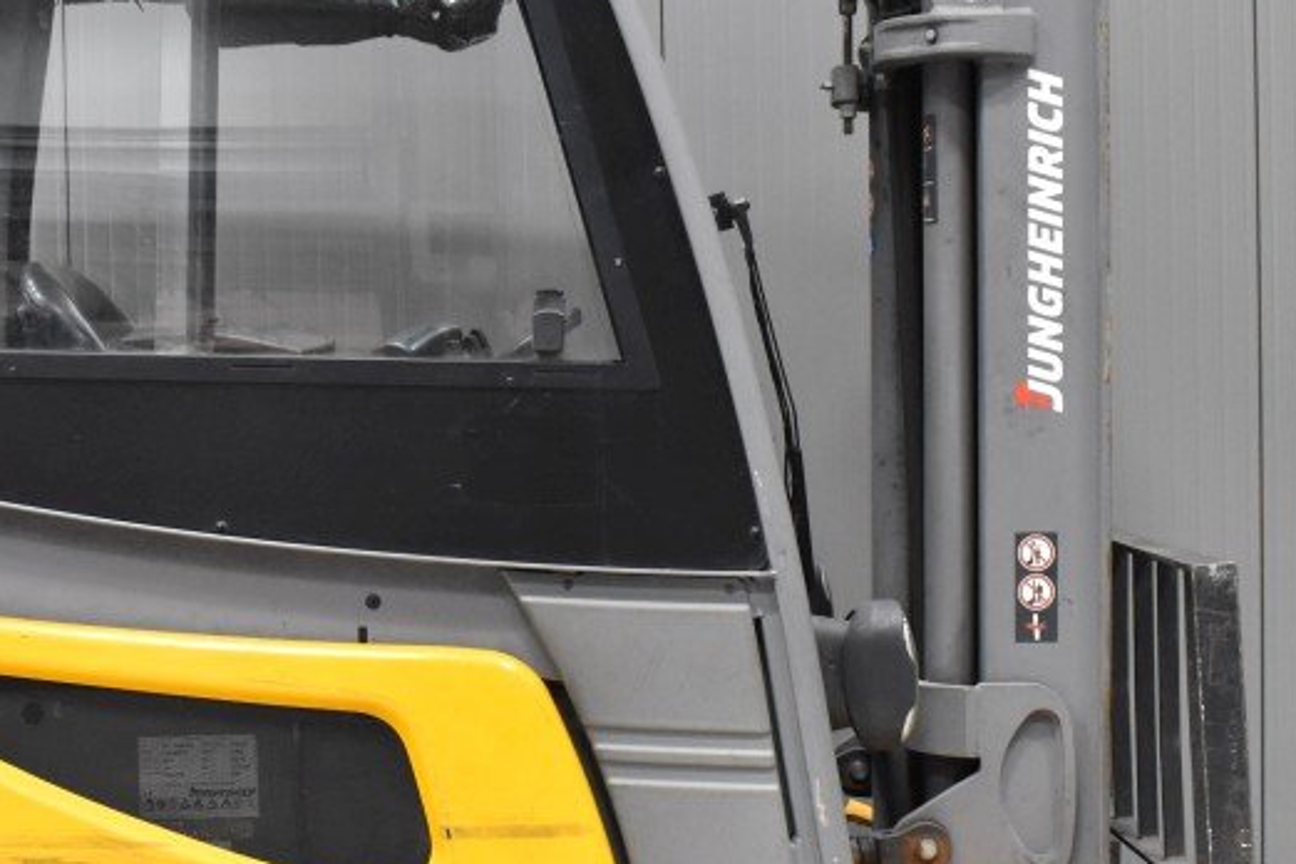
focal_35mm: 69
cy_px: 489
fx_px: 2484
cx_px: 434
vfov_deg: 19.7
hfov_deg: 29.1
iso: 1600
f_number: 5
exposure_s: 1/30
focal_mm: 20
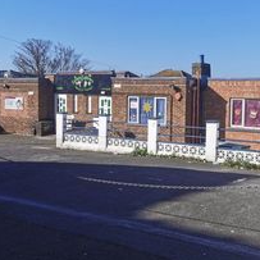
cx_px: 149
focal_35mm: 47
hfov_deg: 36.0
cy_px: 119
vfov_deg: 36.0
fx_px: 399
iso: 50
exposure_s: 1/4386
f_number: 1.6
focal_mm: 5.56
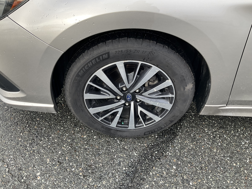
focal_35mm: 29
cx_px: 126
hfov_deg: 61.7
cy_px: 94
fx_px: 211
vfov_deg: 48.2
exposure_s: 1/138
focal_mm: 3
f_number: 1.8
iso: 16
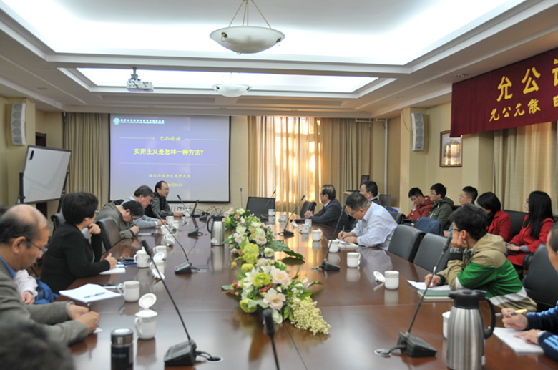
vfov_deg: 39.8
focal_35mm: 33
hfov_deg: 57.3
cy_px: 185
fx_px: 511
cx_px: 279
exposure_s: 1/15
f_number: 3.8
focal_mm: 22
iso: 220
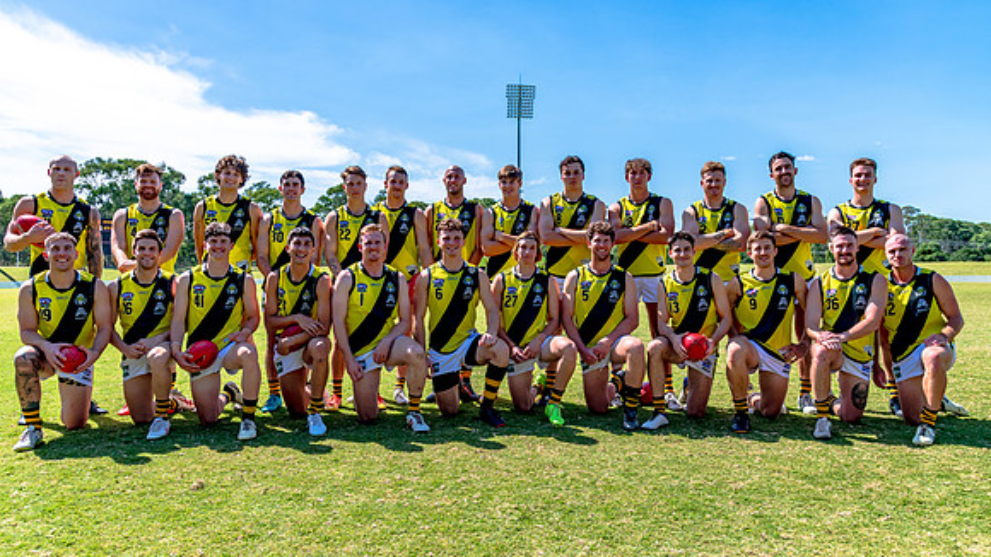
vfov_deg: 40.0
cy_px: 259
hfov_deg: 65.9
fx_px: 764
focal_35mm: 29
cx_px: 507
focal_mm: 27
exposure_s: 1/800
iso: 200
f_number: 7.1
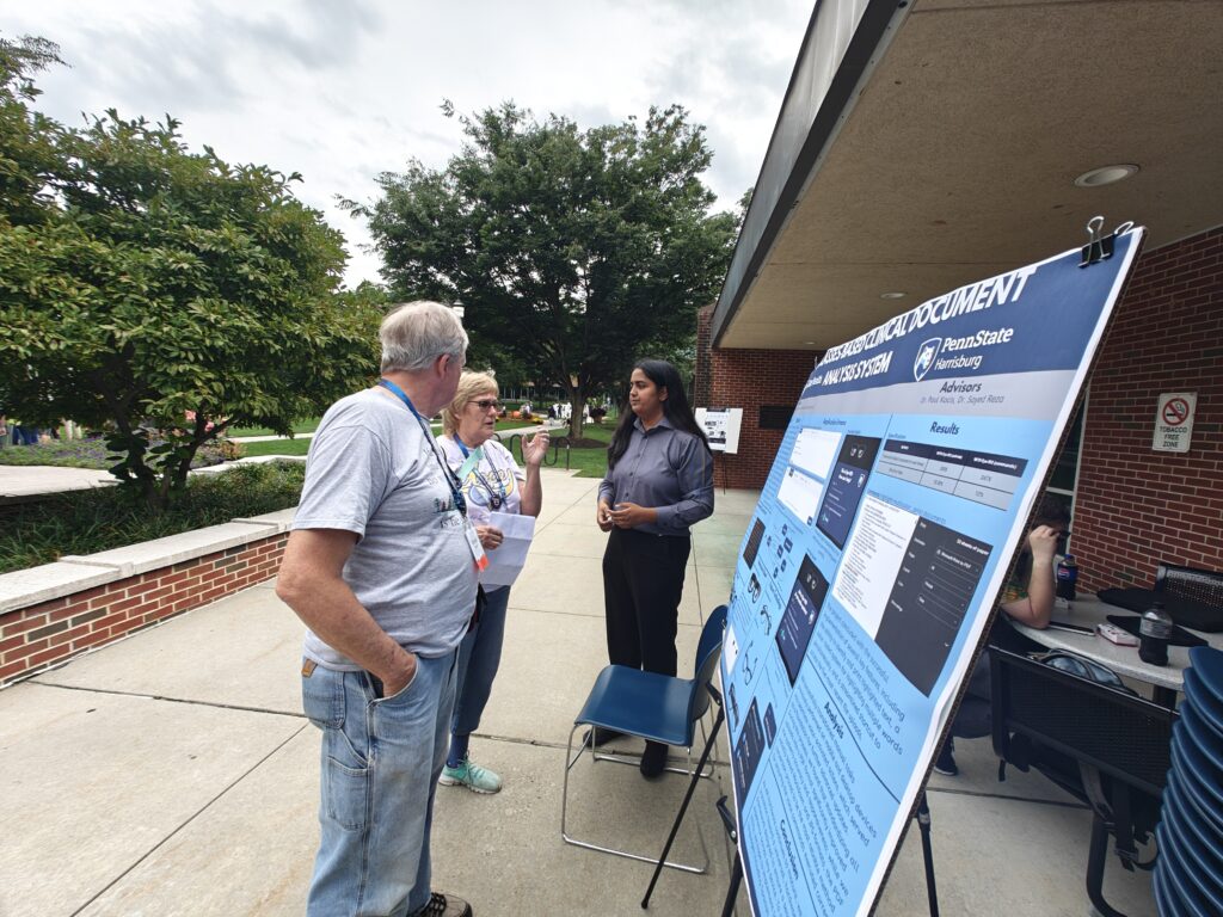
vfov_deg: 85.7
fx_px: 495
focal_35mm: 14
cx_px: 612
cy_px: 458
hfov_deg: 102.1
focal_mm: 2.62
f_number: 2.2
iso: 64
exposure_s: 1/428
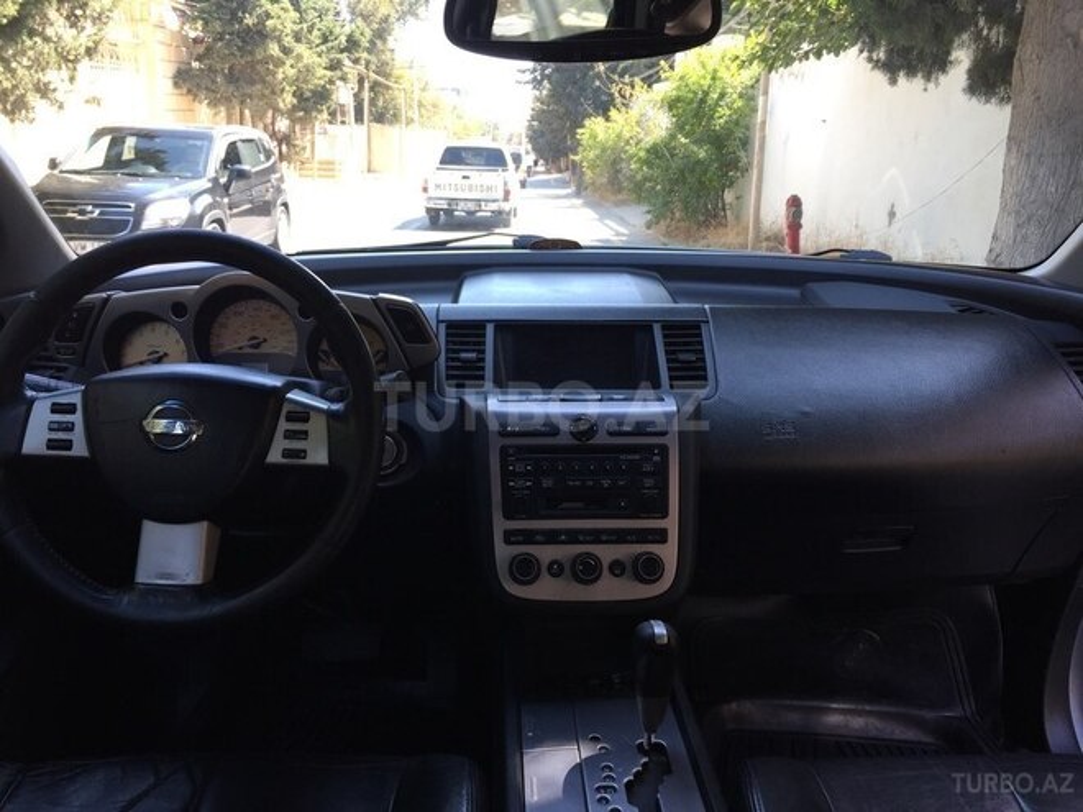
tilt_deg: -19.0
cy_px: 406
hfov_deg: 61.7
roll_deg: -2.6
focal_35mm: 29
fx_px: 907
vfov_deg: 48.2
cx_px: 542
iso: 32
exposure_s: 1/100
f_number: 2.2
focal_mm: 4.15
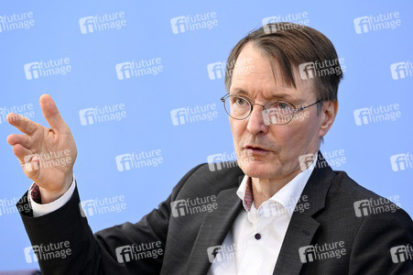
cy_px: 138
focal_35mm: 200
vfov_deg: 6.9
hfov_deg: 10.3
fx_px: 2293
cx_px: 206
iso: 3200
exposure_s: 1/800
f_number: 4.5
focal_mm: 200
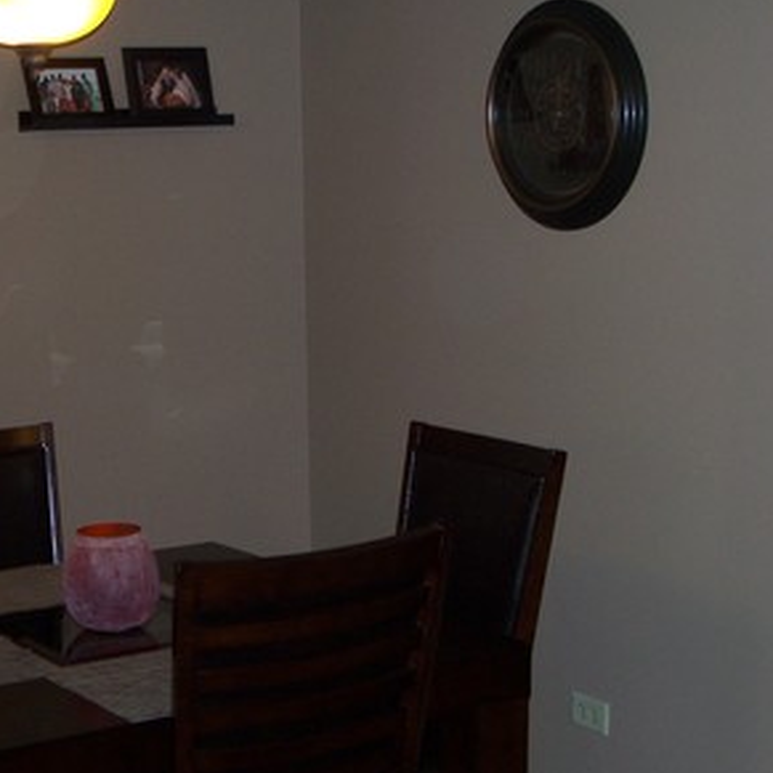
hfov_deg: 23.8
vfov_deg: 24.0
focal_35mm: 72
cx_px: 205
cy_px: 452
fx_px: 1819
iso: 125
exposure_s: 1/60
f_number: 2.8
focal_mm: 7.8
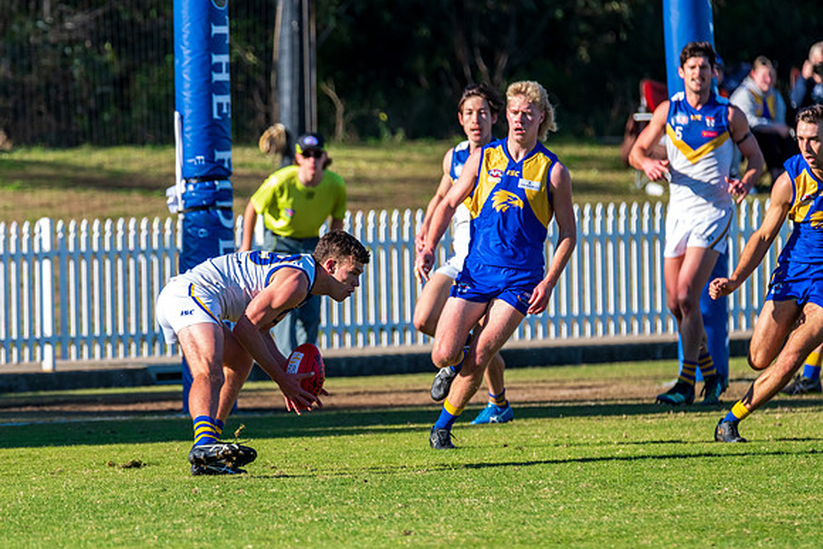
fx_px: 11544
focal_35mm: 505
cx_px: 304
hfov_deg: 4.1
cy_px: 346
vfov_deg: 2.7
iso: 800
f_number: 8
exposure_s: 1/1250
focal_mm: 400
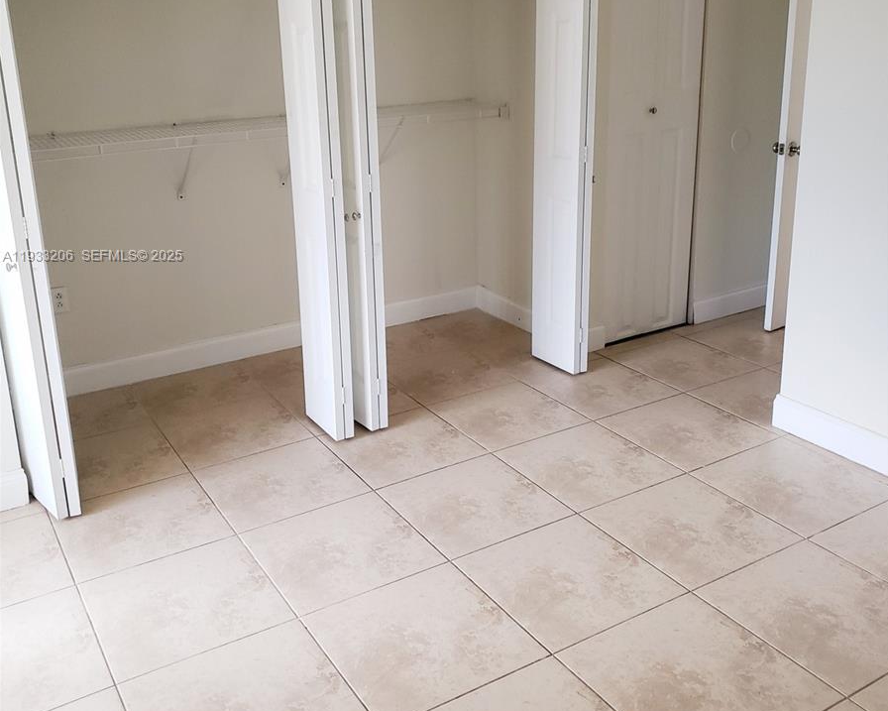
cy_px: 257
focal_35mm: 34
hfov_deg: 52.8
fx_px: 894
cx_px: 445
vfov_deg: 43.0
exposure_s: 1/30
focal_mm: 4.3
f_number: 1.5
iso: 250
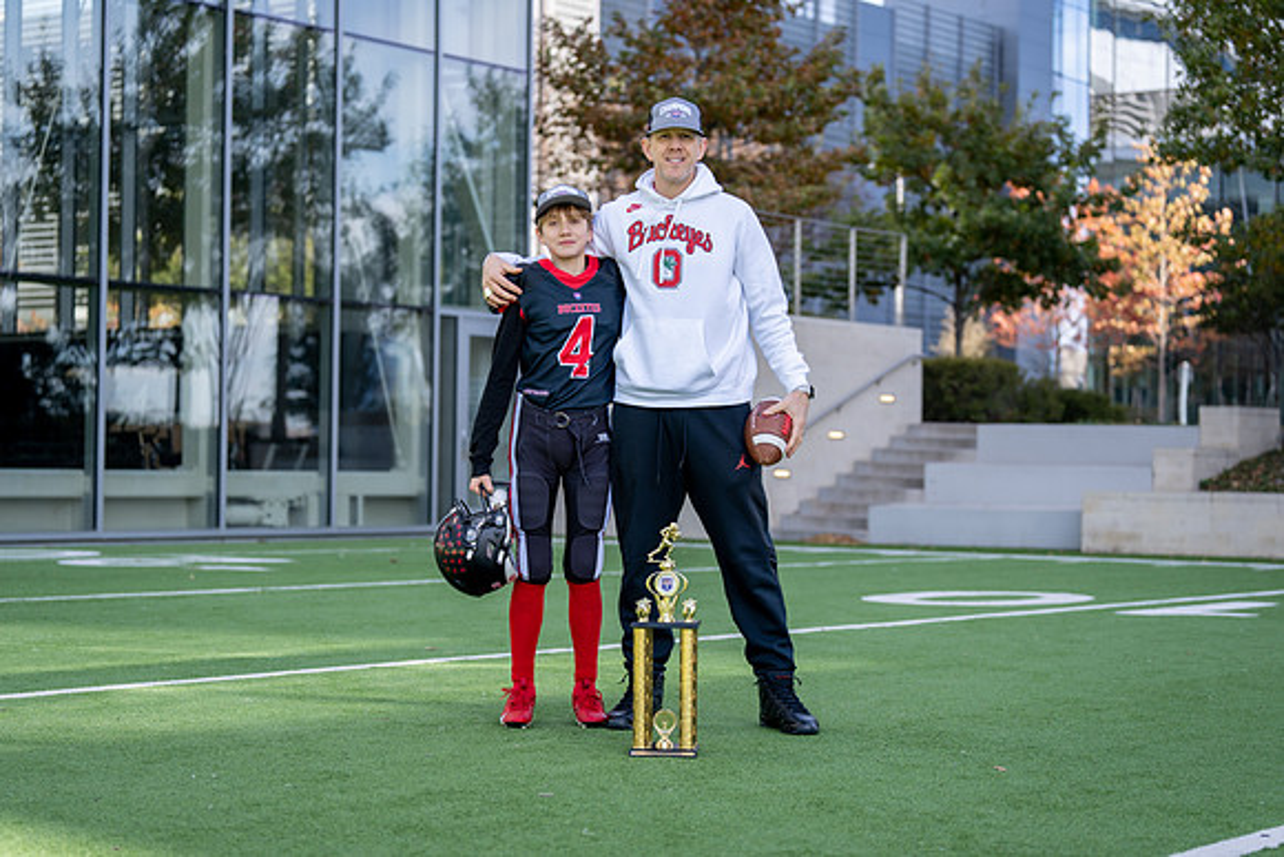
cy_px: 428
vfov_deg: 19.5
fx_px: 2497
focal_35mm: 70
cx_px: 642
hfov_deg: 28.8
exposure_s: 1/500
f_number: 2.8
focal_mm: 70
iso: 100
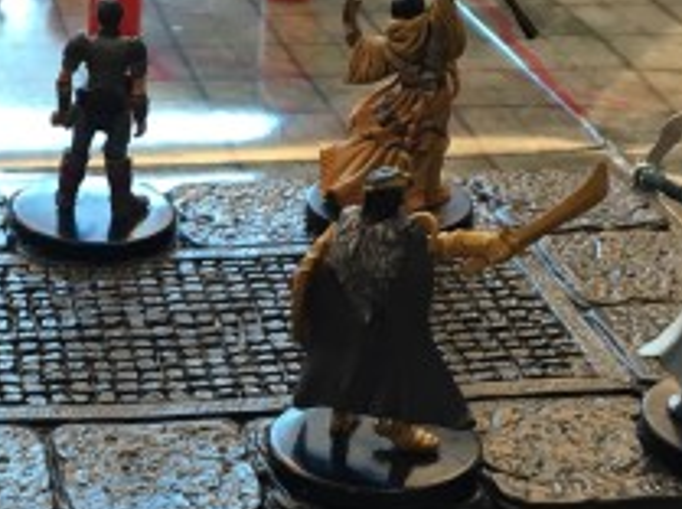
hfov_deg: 19.5
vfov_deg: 14.9
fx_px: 1947
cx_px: 65
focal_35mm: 99
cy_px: 326
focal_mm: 4.15
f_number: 2.2
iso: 80
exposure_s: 1/30
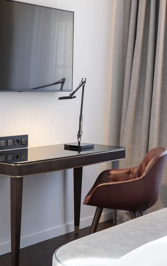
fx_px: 480
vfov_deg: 31.1
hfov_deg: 19.7
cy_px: 131
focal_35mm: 66
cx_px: 66
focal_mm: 46
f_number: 16
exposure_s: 1
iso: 200
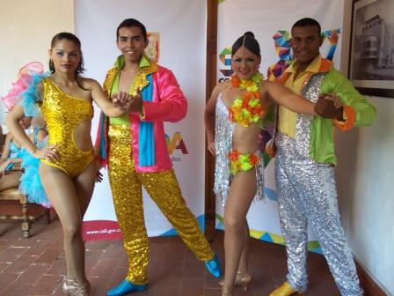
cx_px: 197
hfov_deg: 51.4
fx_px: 410
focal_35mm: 36
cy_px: 148
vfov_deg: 39.7
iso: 100
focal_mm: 6.5
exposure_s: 1/60
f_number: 3.1
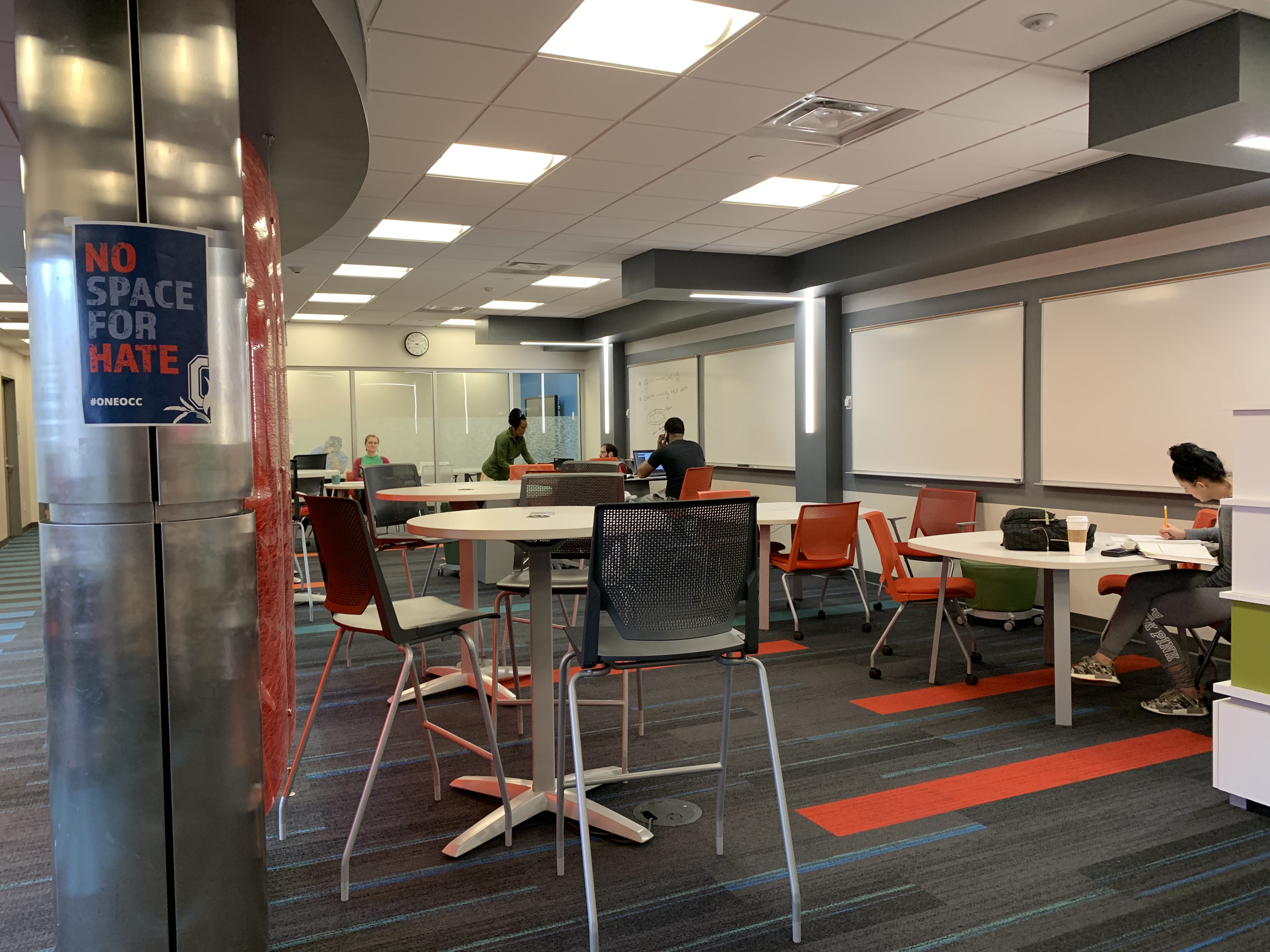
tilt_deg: -1.7
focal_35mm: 26
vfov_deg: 53.1
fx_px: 954
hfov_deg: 67.3
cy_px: 476
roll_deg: +1.3
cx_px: 635
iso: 160
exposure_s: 1/60
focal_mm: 4.25
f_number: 1.8
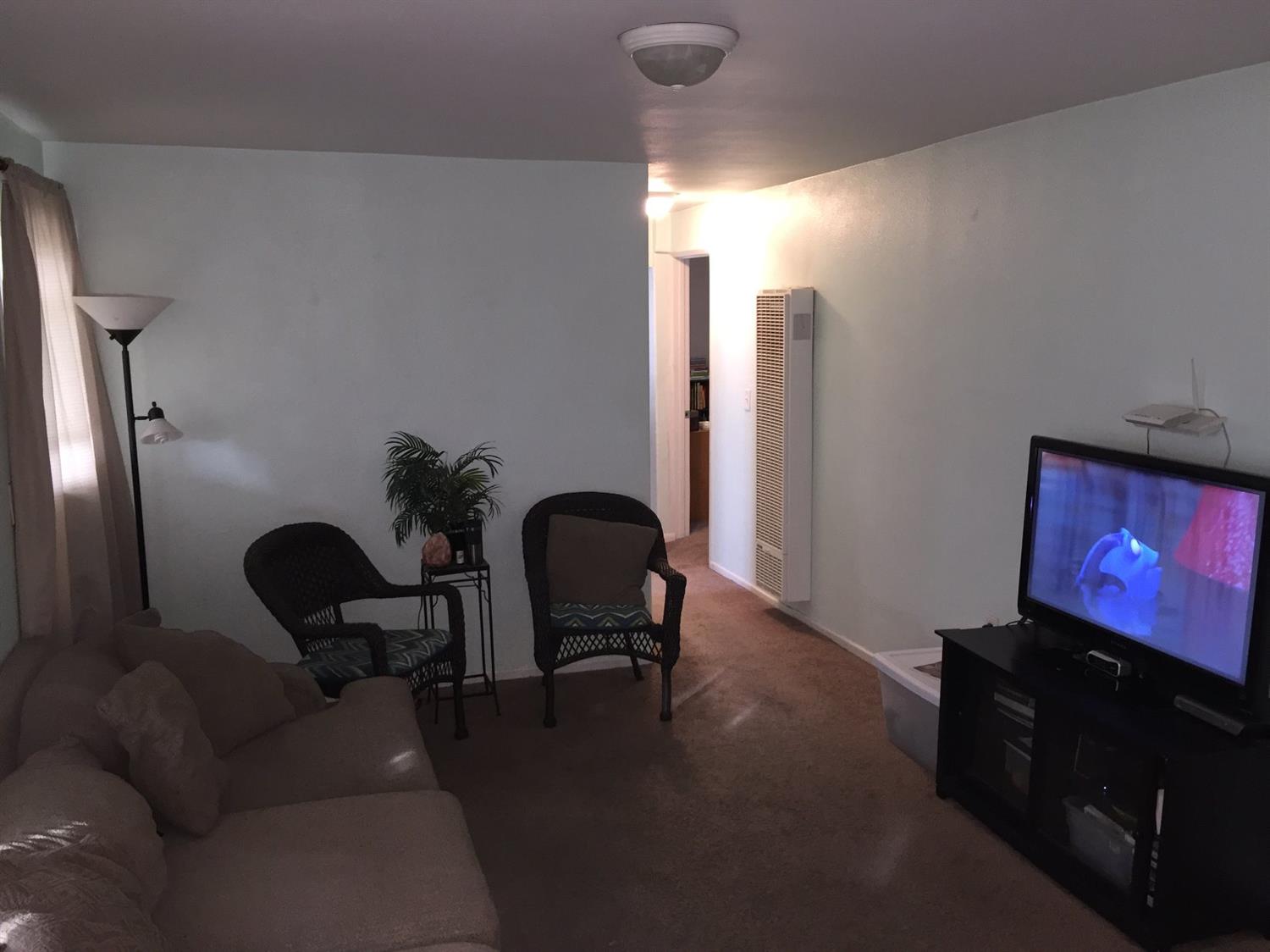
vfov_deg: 48.2
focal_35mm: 29
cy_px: 476
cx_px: 635
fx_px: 1064
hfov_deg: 61.7
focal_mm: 4.15
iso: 160
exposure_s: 1/16
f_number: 2.2
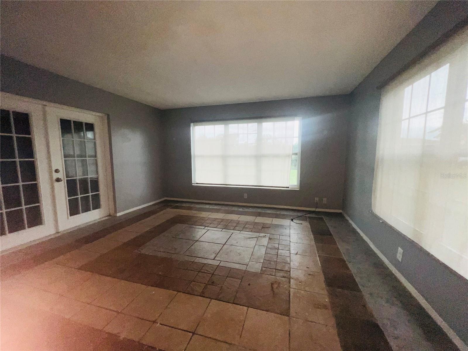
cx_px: 234
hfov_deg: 106.2
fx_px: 176
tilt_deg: -7.0
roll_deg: +0.3
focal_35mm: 13
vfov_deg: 89.9
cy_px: 176
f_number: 1.8
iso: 40
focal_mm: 1.57
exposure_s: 1/122
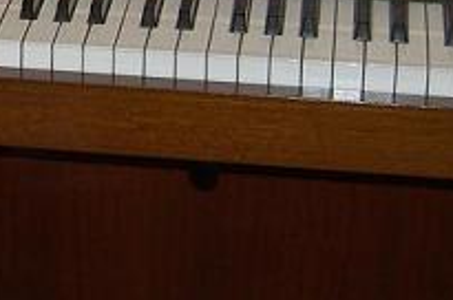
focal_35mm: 185
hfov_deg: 10.8
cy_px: -88
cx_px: -168
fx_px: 2324
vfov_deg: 7.3
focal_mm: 32
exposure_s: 1/60
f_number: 4.5
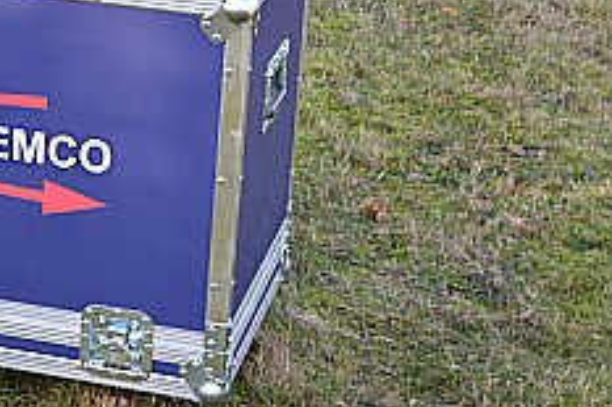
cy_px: 129
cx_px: 24
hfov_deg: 18.2
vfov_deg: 12.4
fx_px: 1869
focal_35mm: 110
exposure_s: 1/125
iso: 320
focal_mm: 38
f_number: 5.6
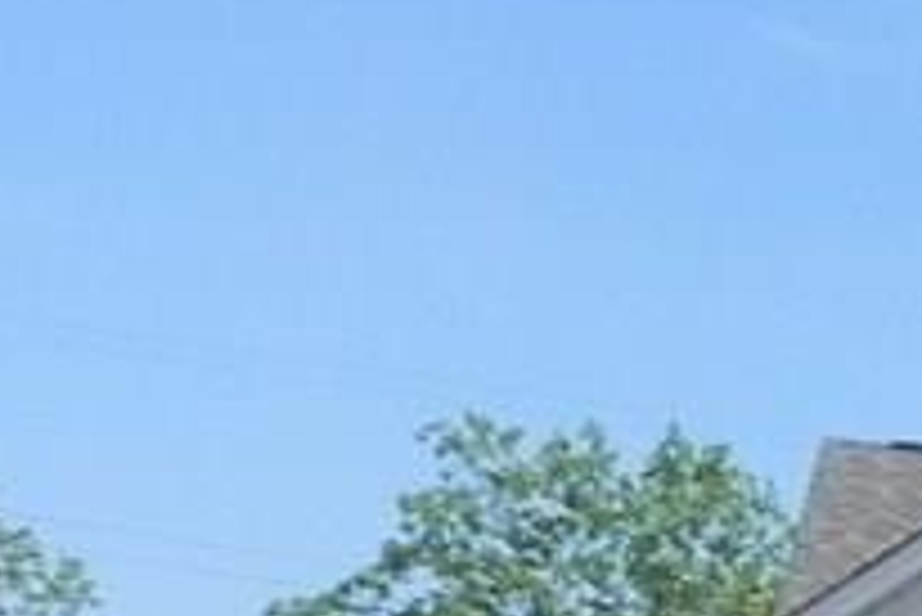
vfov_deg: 9.7
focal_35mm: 135
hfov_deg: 12.1
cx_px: 2213
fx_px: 3460
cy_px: 1120
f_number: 7.1
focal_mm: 4.6
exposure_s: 1/460
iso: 160
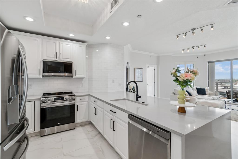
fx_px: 99
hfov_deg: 100.4
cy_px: 80
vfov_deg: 77.3
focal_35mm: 15
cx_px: 119
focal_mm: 10
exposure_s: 1/50
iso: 100
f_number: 7.1
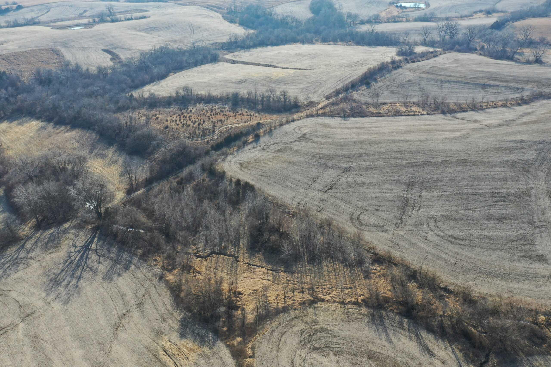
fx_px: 429
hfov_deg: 65.5
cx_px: 276
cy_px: 184
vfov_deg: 46.4
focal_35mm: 28
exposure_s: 1/320
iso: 100
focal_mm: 10.26
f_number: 5
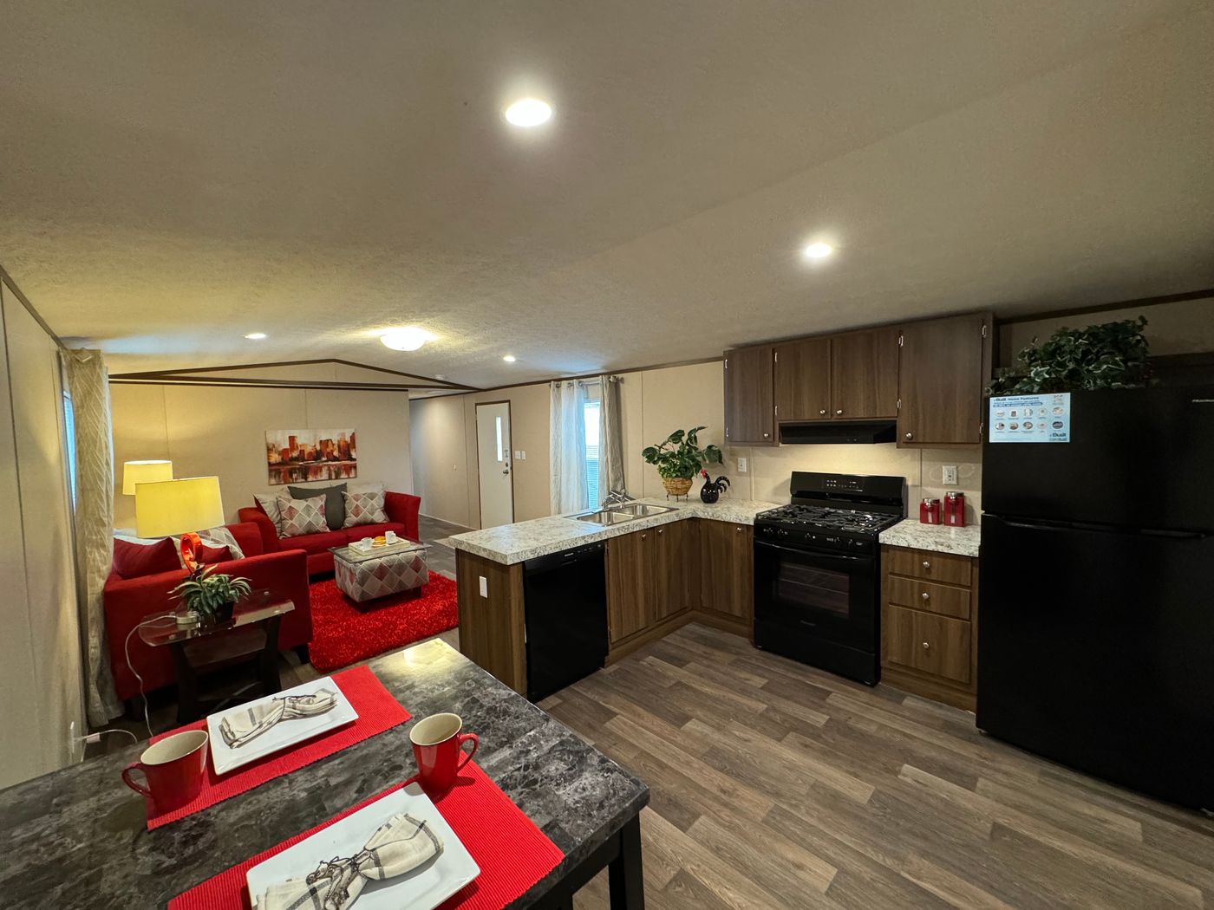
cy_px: 455
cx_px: 607
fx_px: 491
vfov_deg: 85.7
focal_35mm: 14
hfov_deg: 102.1
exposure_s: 1/60
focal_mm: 2.22
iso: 640
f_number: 2.2
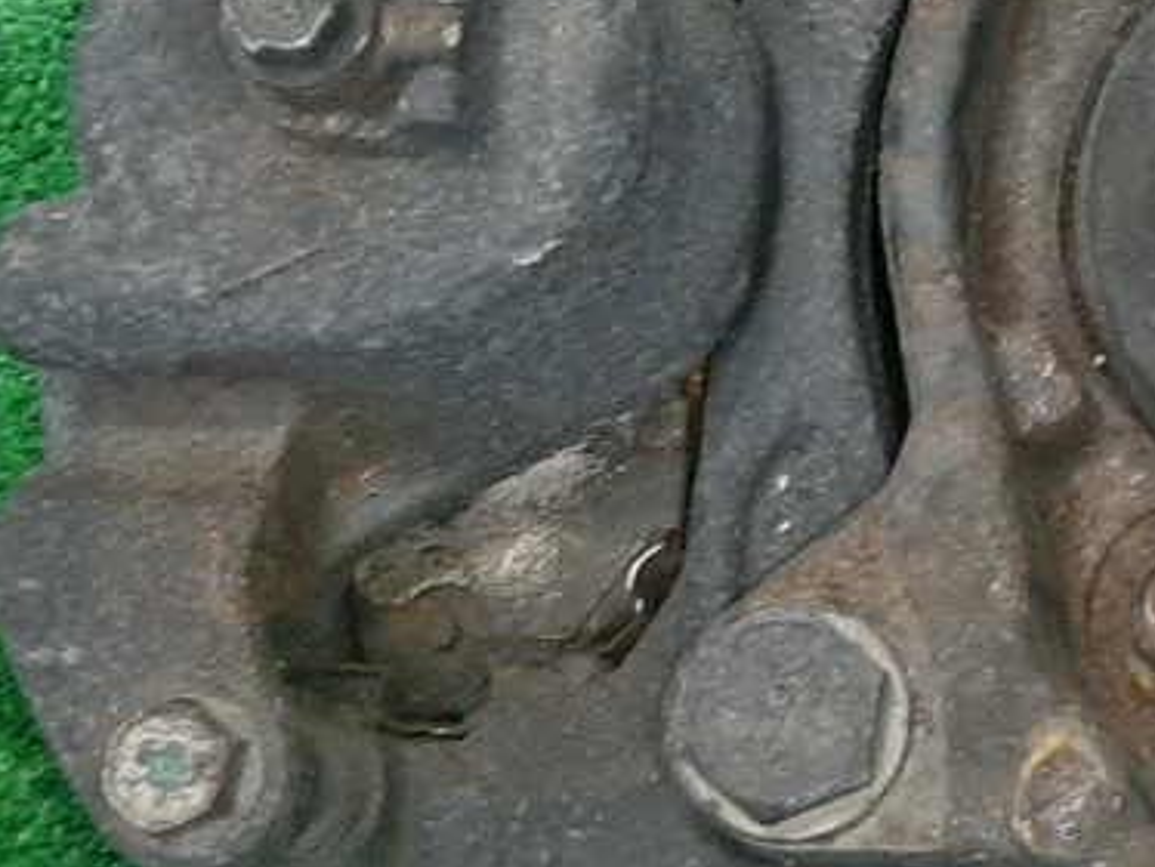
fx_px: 3339
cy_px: -130
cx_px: 1328
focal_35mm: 100
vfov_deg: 14.4
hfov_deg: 18.7
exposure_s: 1/50
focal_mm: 3.93
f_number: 1.7
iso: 219
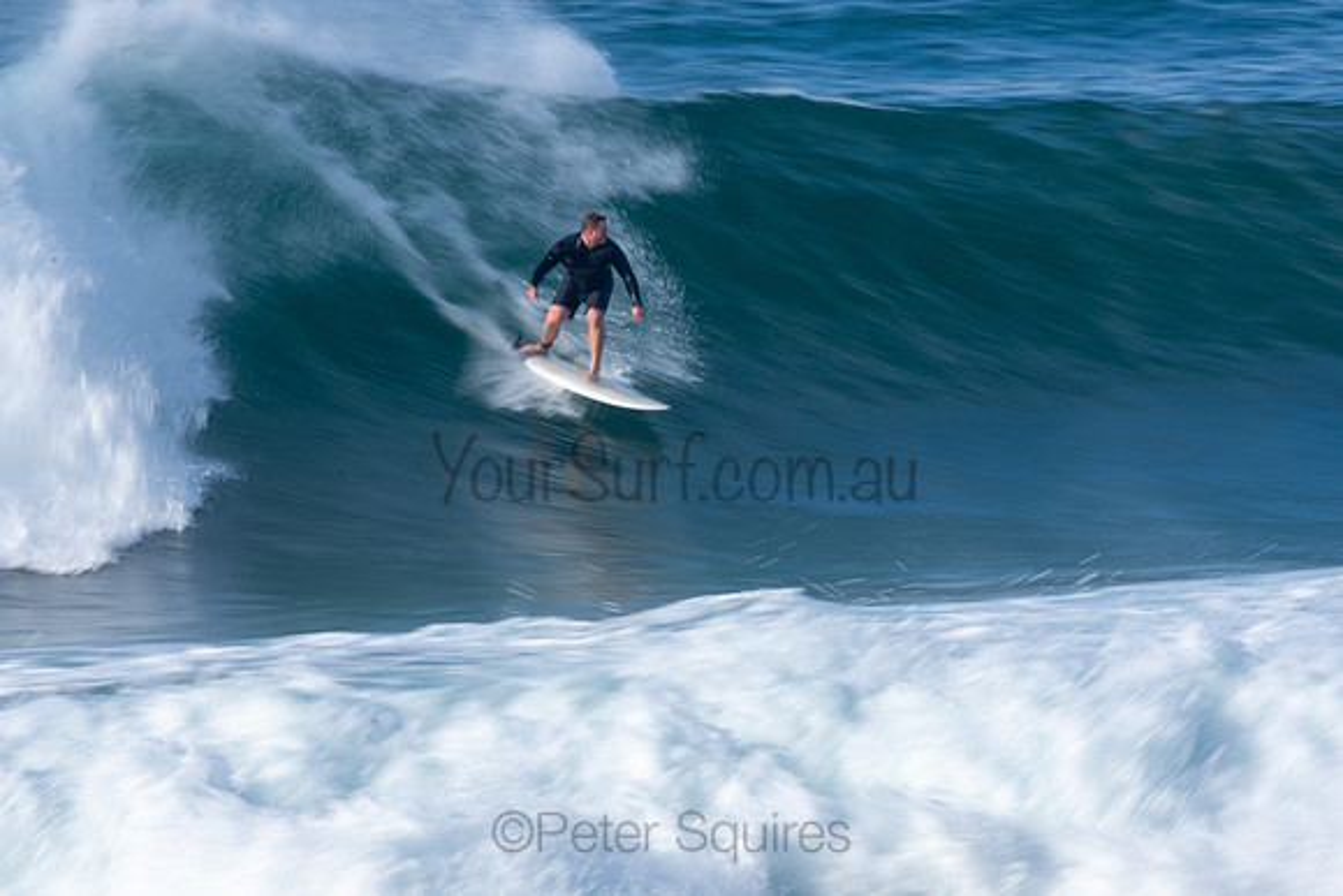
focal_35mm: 750
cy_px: 448
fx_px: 27984
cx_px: 672
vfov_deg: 1.8
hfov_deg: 2.7
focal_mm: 500
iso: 100
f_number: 22
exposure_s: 1/30
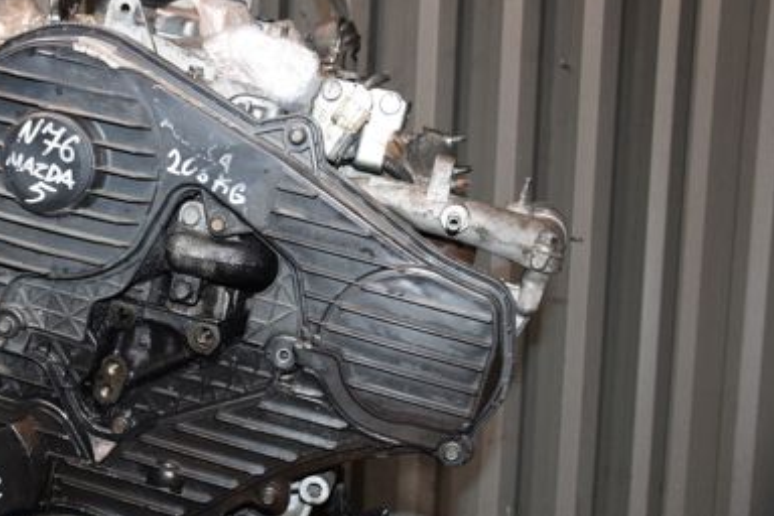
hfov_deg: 35.2
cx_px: 167
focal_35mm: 55
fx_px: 1182
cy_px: 411
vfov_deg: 24.2
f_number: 5.6
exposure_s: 1/60
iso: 1600
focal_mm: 22
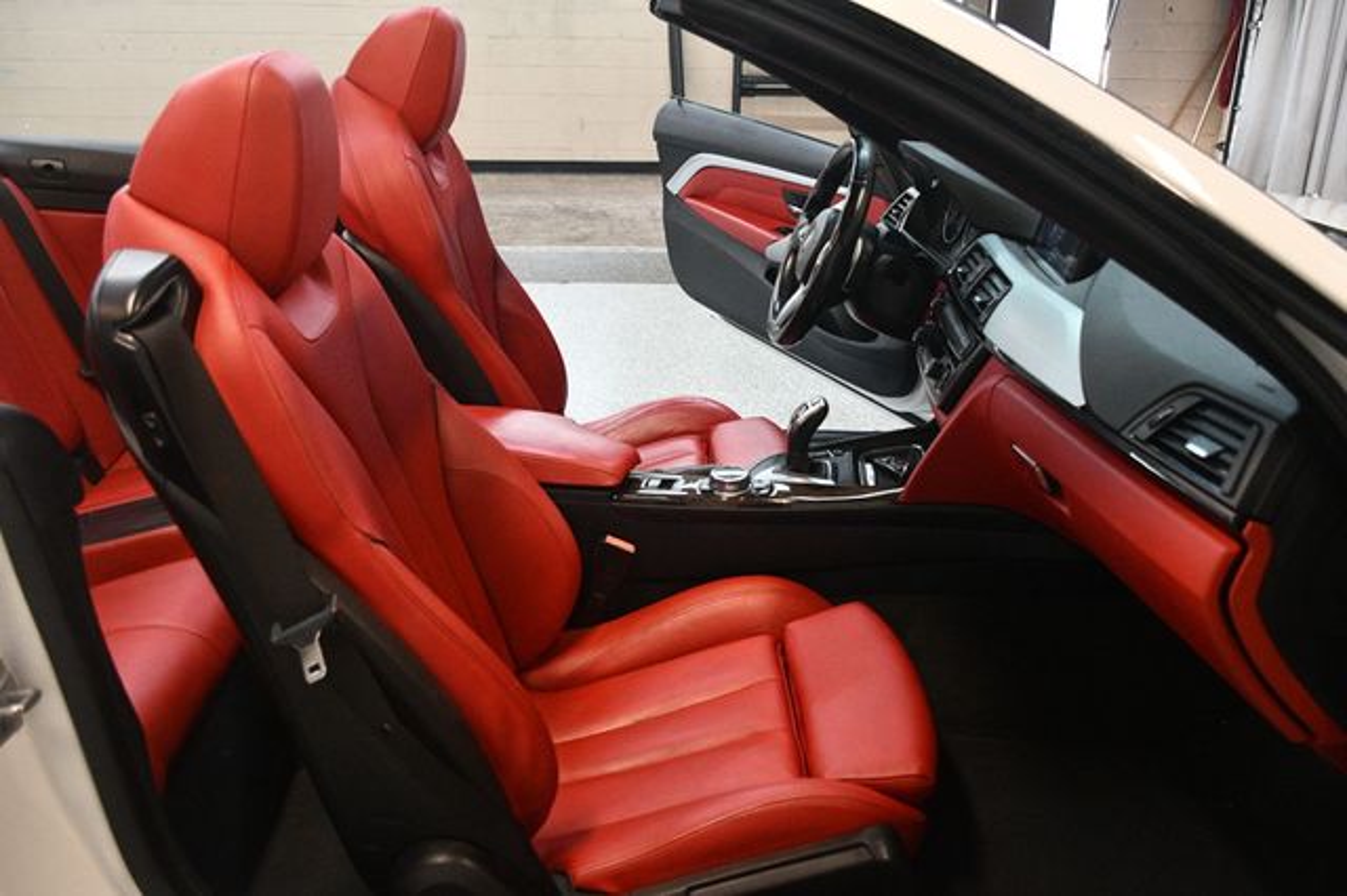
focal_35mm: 30
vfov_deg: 43.6
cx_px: 674
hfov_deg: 62.0
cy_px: 448
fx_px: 1122
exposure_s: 1/125
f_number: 3.5
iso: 2500
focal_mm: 20
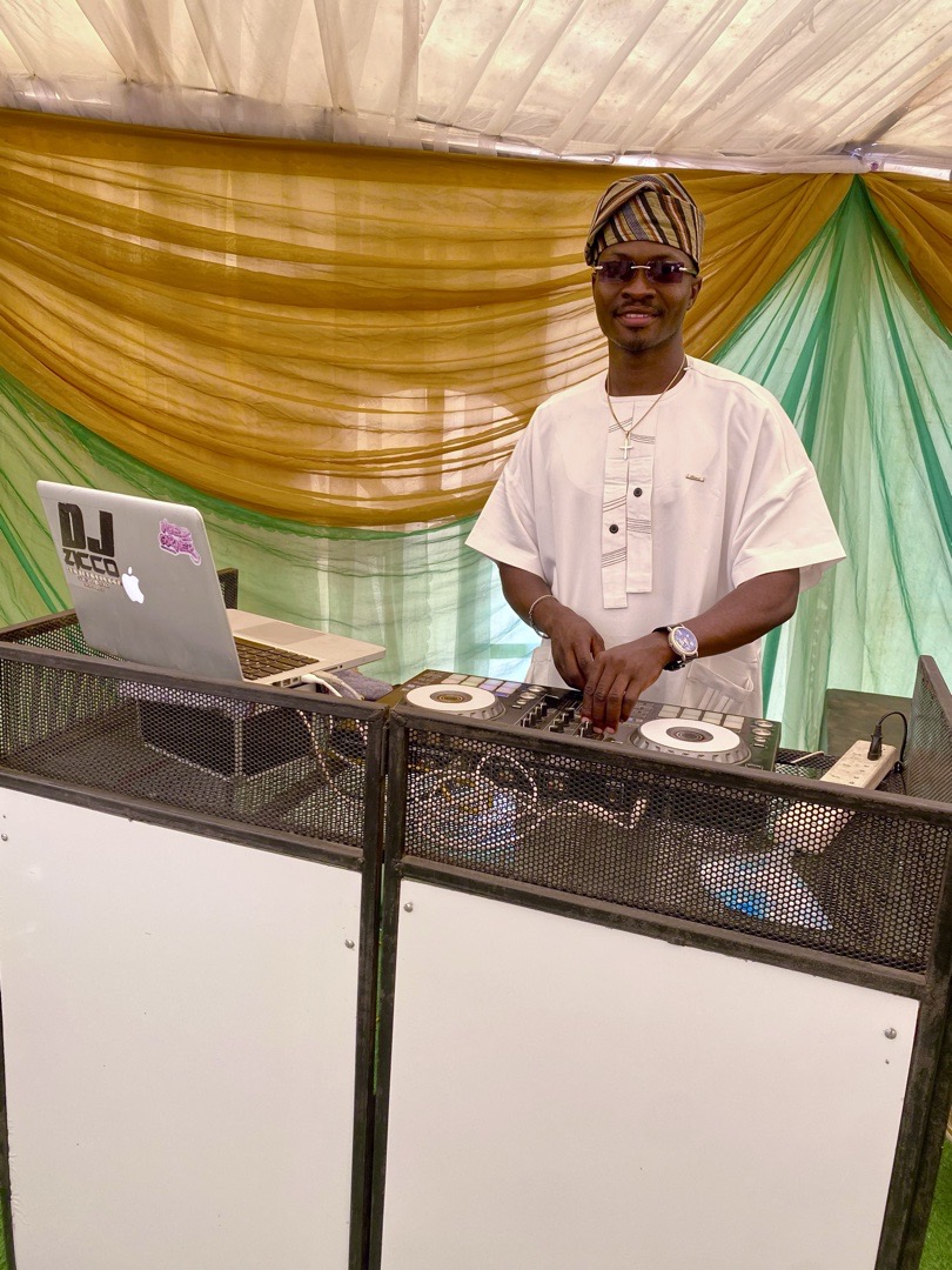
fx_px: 953
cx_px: 476
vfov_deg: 67.3
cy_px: 635
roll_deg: -1.7
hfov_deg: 53.1
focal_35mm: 26
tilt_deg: -12.4
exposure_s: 1/121
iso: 50
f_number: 1.8
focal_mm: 4.25
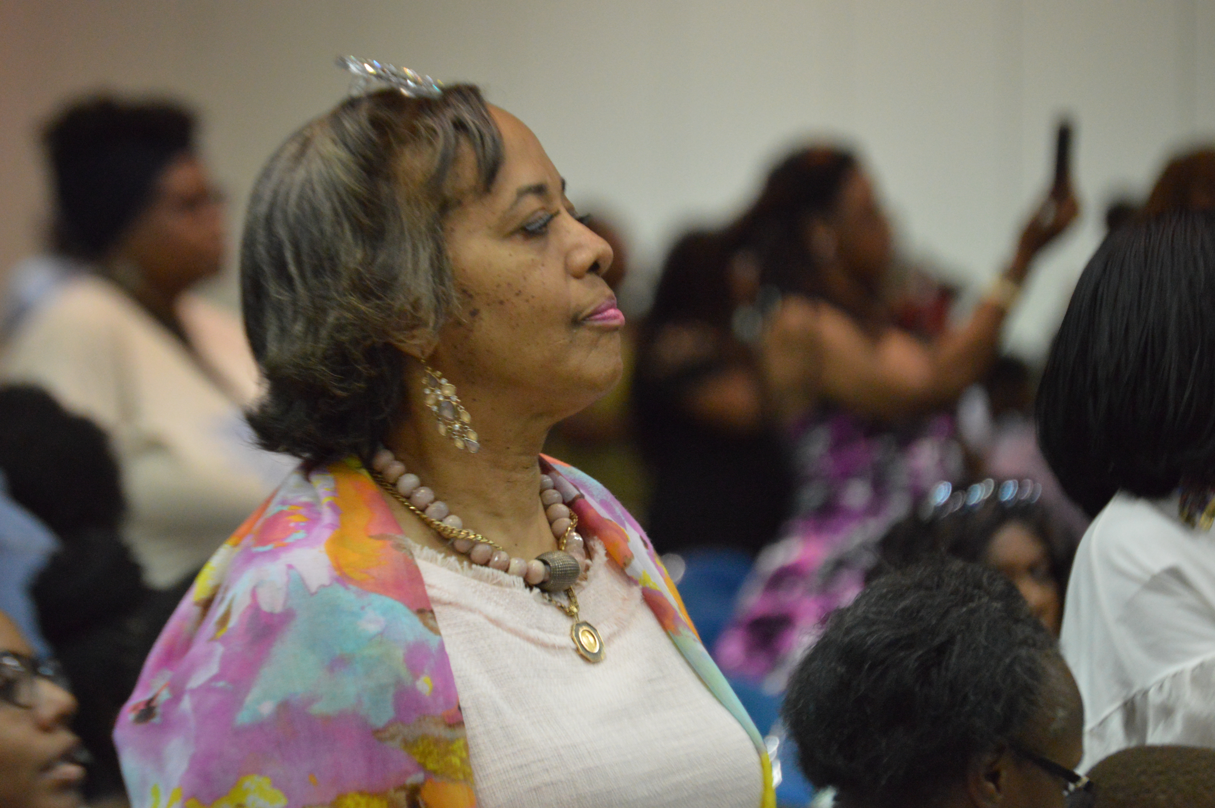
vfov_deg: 5.5
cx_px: 608
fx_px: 8346
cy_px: 404
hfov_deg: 8.3
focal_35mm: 248
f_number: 5.3
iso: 3200
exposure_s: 1/320
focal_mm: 165
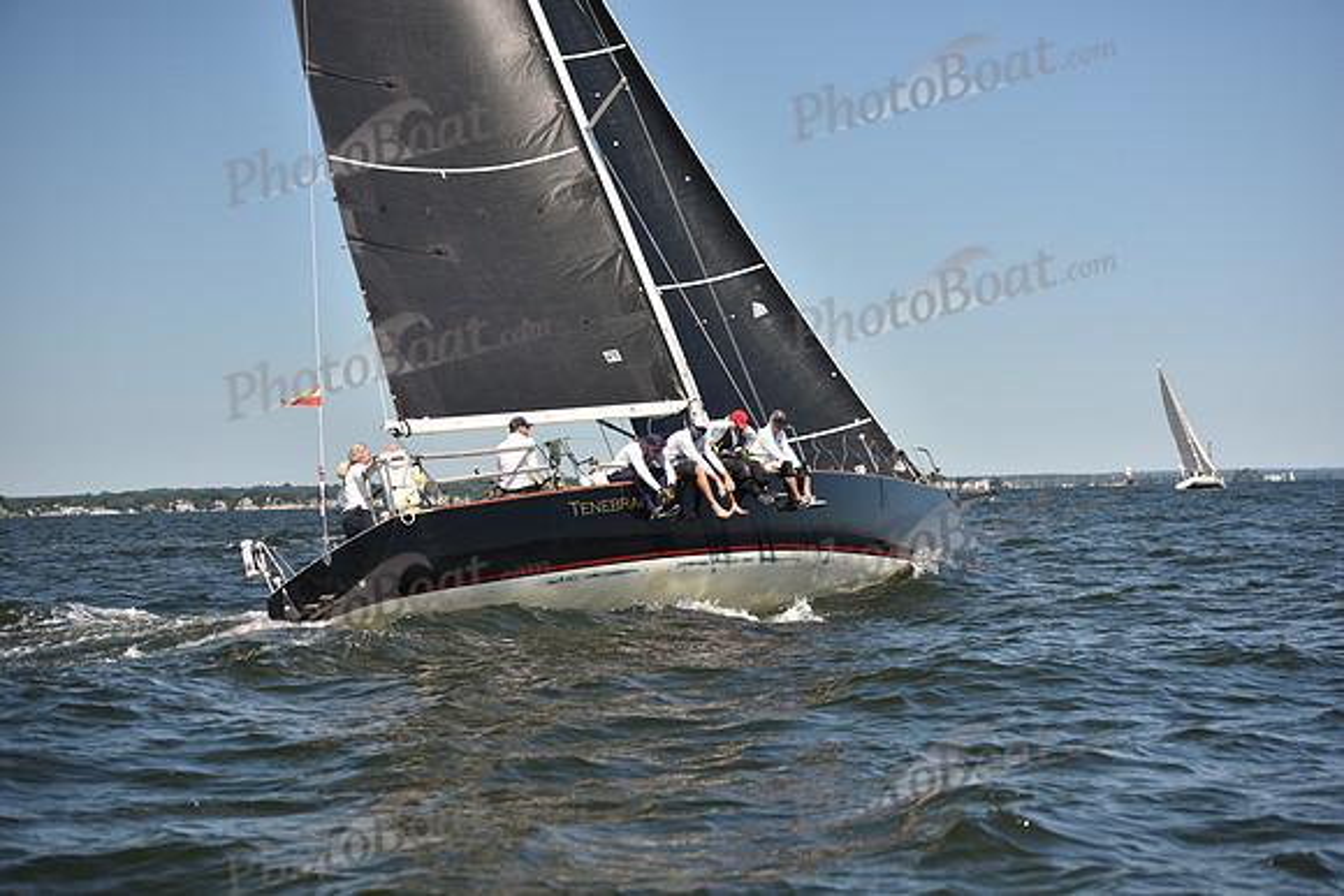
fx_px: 2614
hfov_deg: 28.8
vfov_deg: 19.5
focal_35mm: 70
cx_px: 672
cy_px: 448
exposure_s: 1/1600
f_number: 3.5
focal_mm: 70
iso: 250
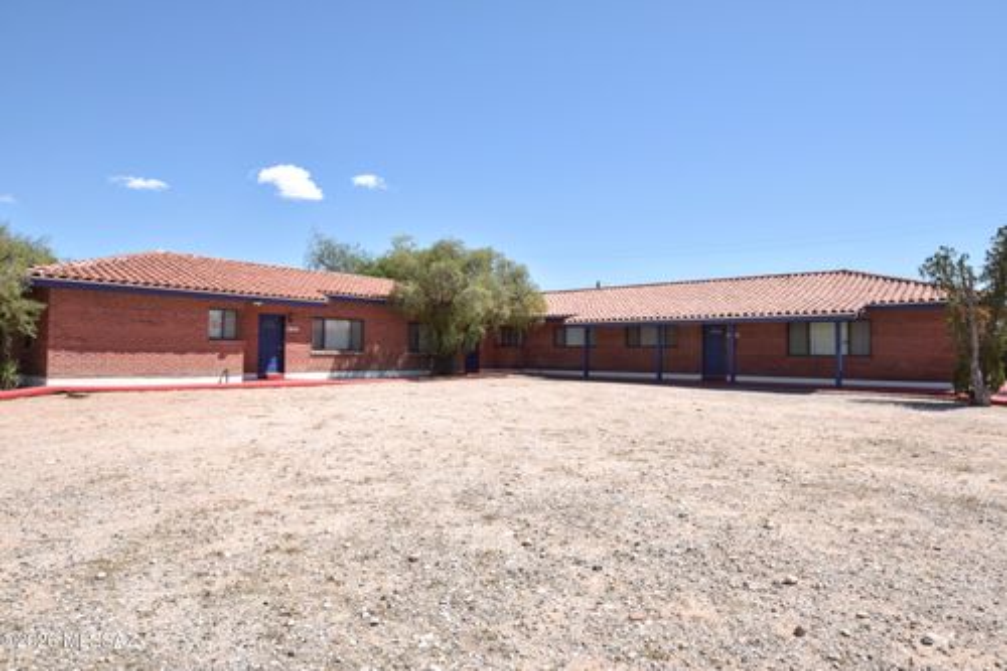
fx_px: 587
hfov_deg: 81.2
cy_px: 336
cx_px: 504
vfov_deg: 59.5
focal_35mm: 21
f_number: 9
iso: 400
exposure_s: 1/800
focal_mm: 14
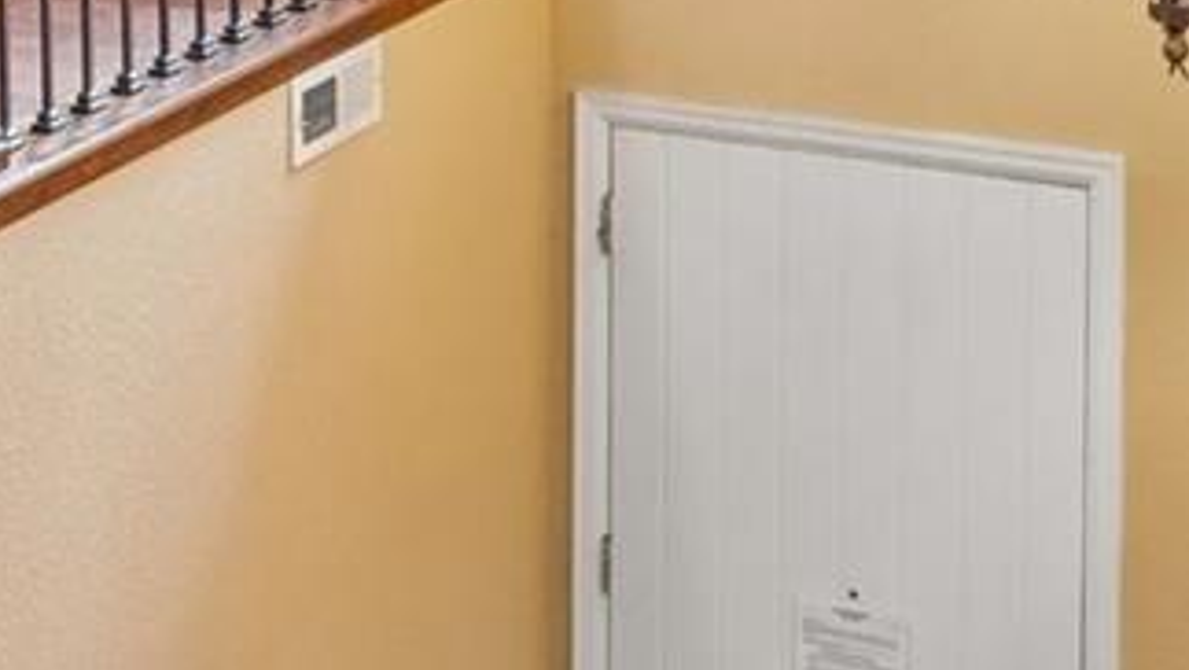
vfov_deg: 14.0
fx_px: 2700
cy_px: 52
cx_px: 272
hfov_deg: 24.5
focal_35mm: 86
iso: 500
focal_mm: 11
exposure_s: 1/15
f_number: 8
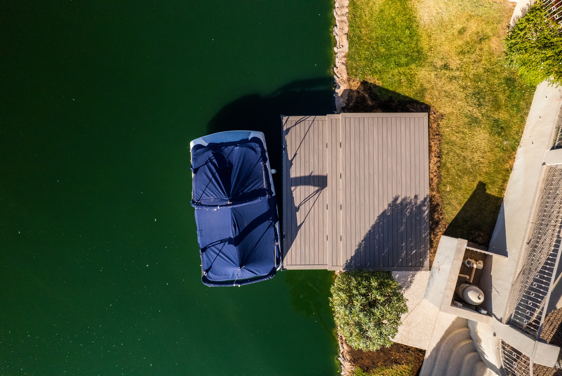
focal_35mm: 22
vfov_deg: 57.3
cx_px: 281
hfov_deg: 78.6
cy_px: 188
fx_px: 344
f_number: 2.8
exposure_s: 1/50
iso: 400
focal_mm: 8.38
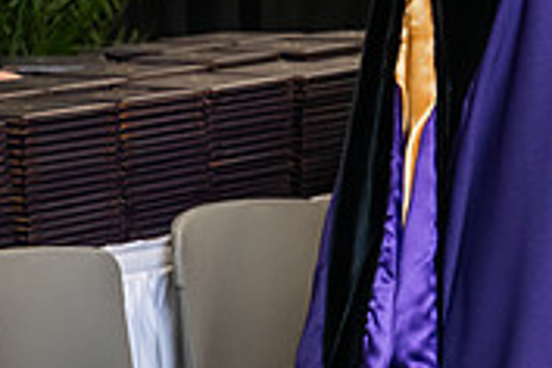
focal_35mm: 230
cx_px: 883
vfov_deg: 5.9
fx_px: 3526
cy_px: -133
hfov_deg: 8.7
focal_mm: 70
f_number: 5
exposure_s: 1/200
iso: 2500
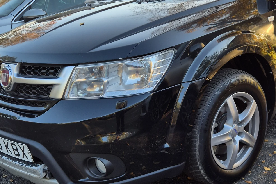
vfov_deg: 26.9
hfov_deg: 39.4
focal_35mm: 50
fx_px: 383
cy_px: 110
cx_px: 164
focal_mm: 5.4
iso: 25
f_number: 1.8
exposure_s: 1/279
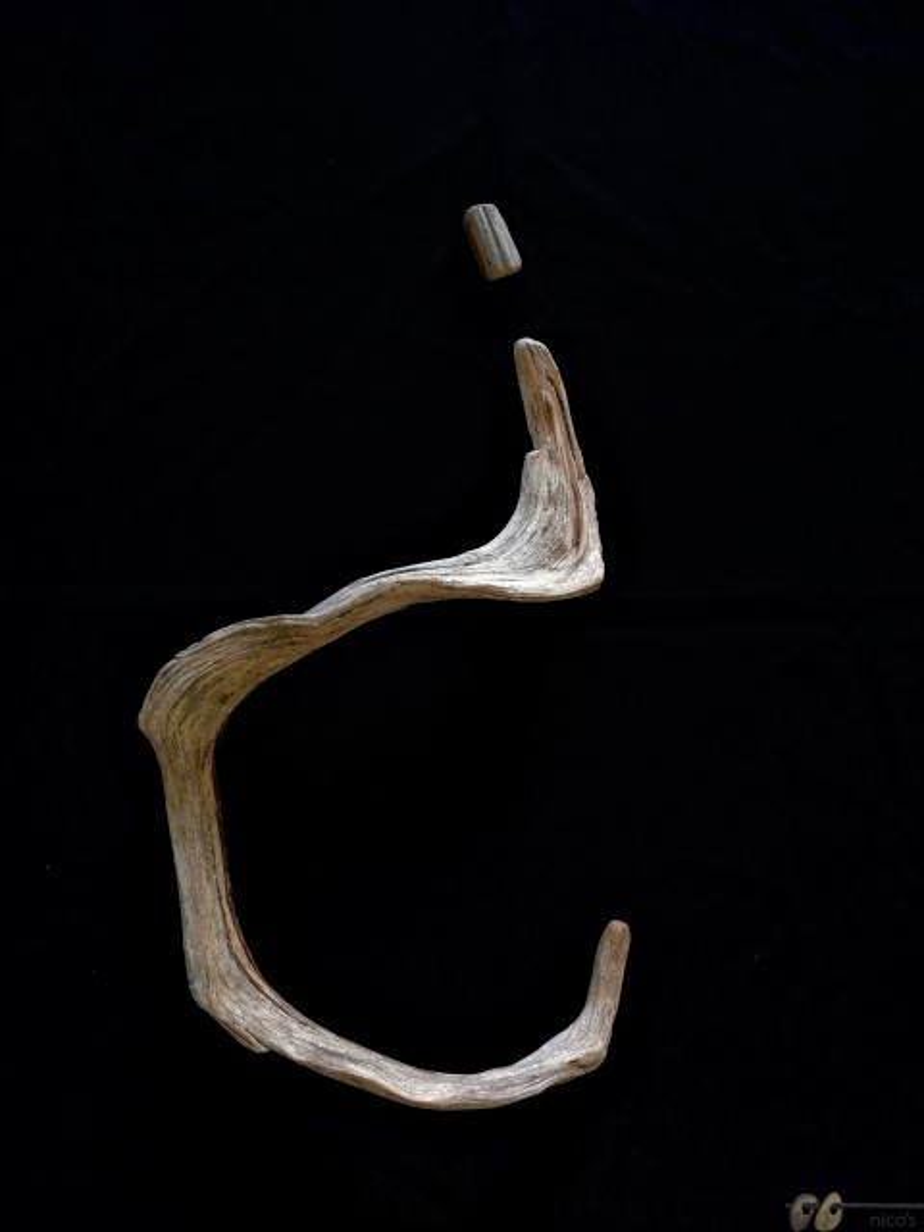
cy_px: 616
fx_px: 925
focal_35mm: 26
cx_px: 462
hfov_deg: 53.1
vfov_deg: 67.3
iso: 64
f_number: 2.2
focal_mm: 3.46
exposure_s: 1/50
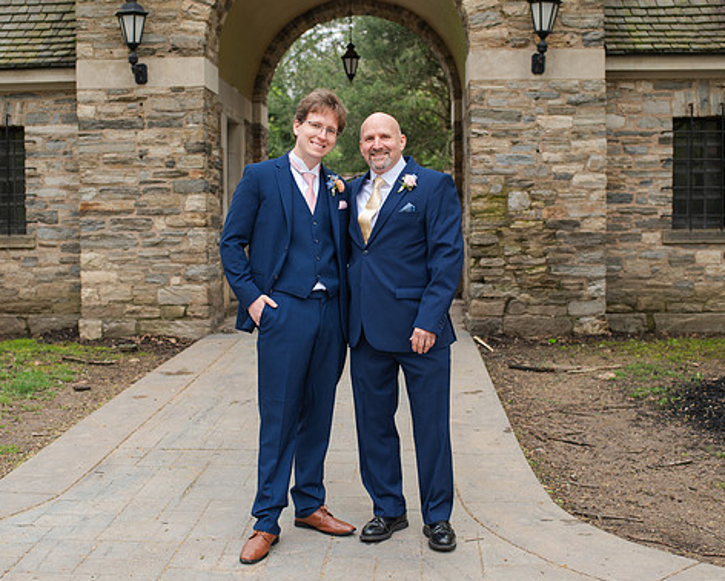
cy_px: 291
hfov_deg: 38.7
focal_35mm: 48
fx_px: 1030
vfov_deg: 31.5
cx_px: 335
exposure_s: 1/320
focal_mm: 35
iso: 450
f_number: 3.2
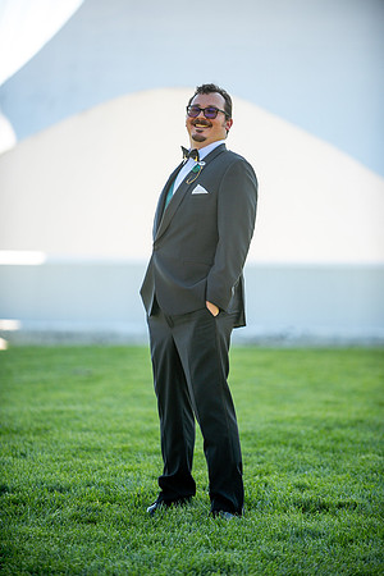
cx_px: 192
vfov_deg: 12.1
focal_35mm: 170
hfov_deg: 8.1
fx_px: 2720
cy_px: 288
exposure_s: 1/1600
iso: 400
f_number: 2.8
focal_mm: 170
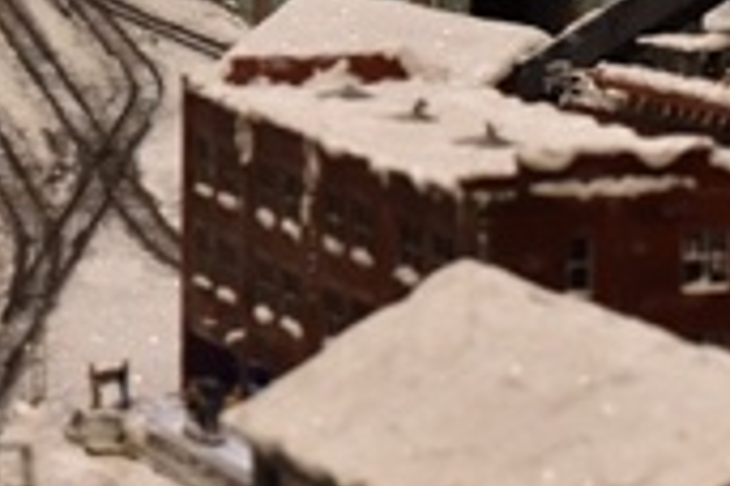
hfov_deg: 8.5
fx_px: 4907
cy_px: 0
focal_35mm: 242
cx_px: 64
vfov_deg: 5.7
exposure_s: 1/60
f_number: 5.3
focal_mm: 48
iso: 400
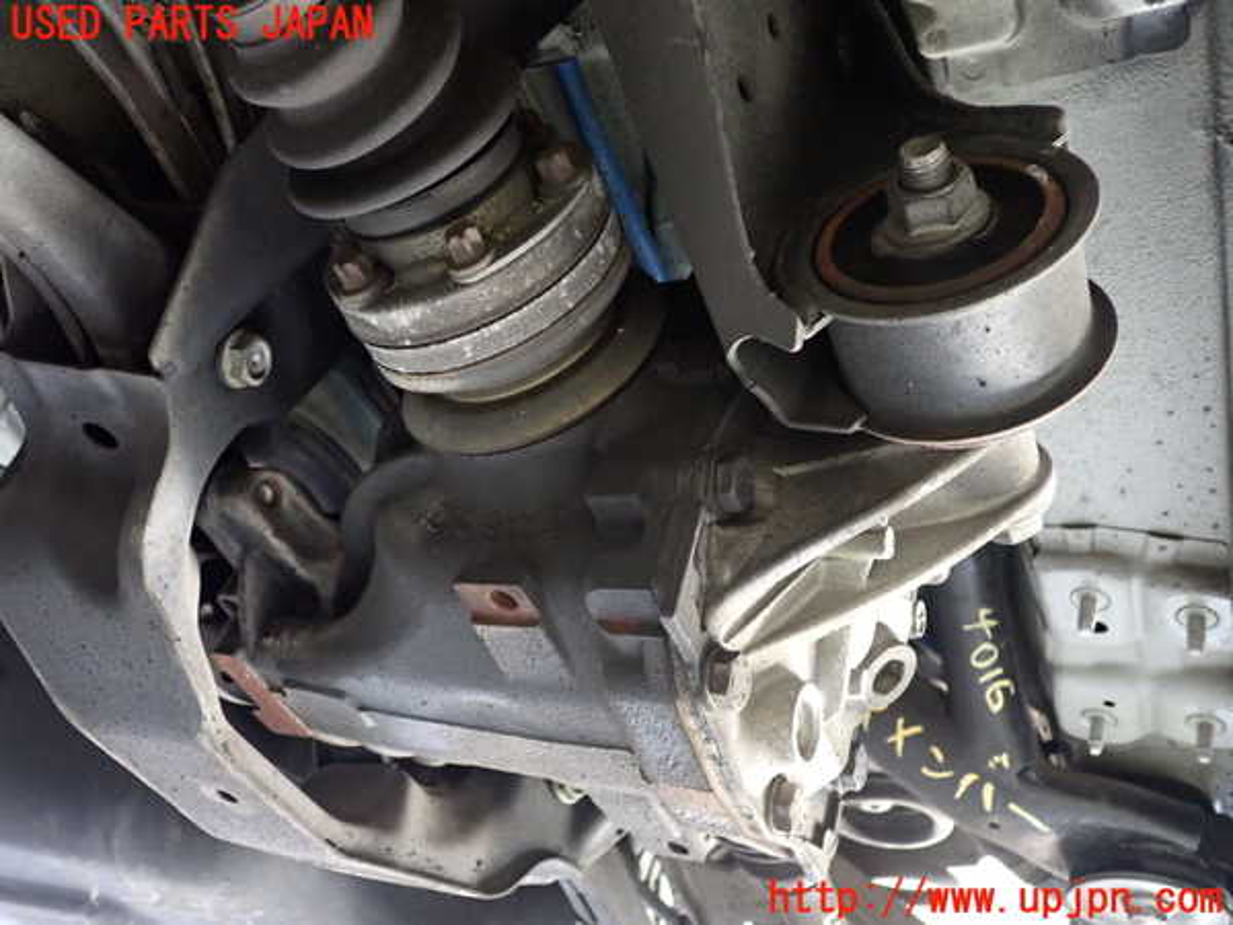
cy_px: 462
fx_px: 1069
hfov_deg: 60.0
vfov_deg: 46.8
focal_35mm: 30
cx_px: 616
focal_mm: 5.4
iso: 800
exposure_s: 1/15
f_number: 2.3
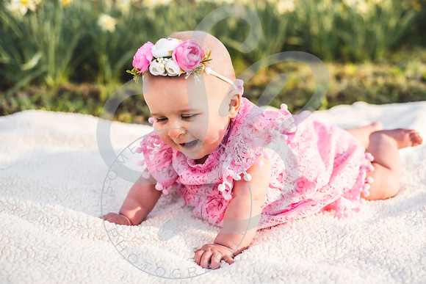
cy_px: 142
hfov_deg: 39.6
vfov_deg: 27.0
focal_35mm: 50
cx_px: 213
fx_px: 592
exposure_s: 1/320
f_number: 2.8
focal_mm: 50
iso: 100
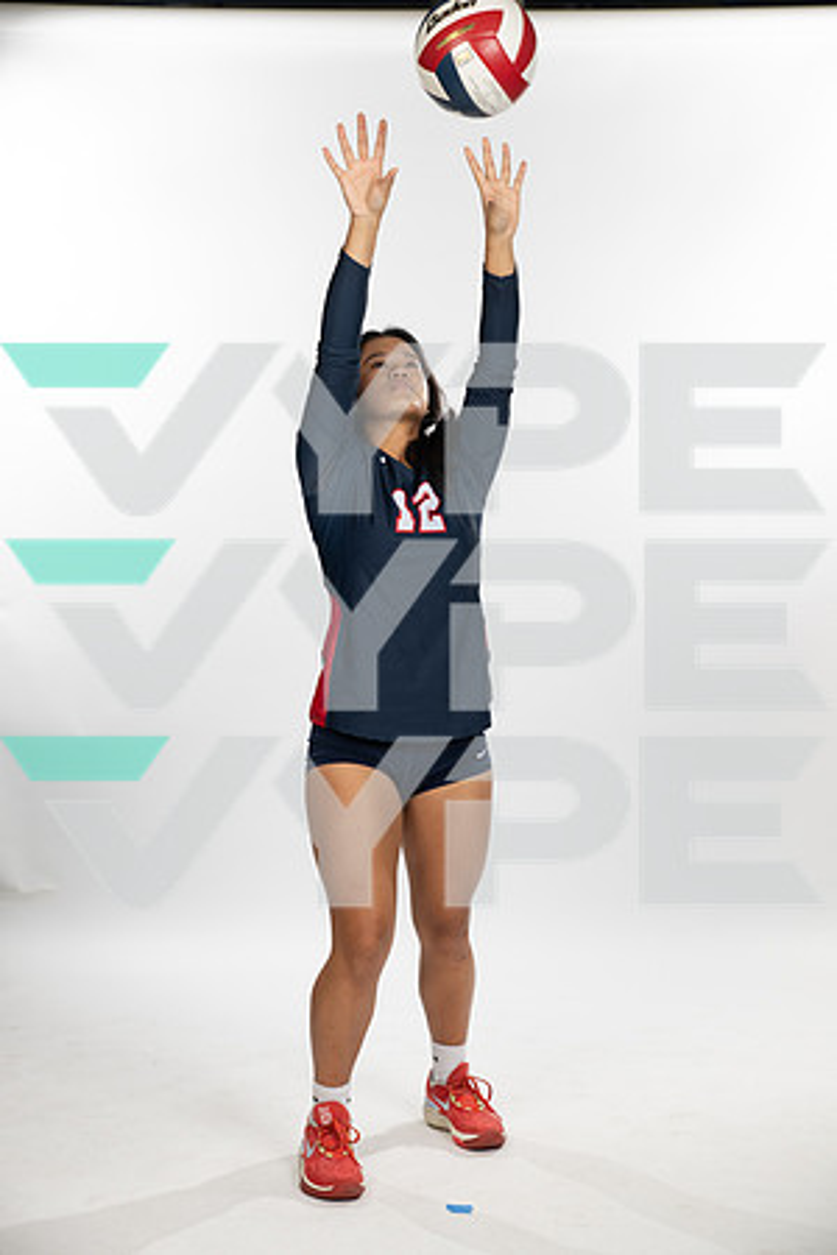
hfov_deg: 23.4
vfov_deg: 34.5
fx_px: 2023
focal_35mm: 58
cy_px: 628
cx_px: 418
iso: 200
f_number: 5.6
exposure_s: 1/250
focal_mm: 58
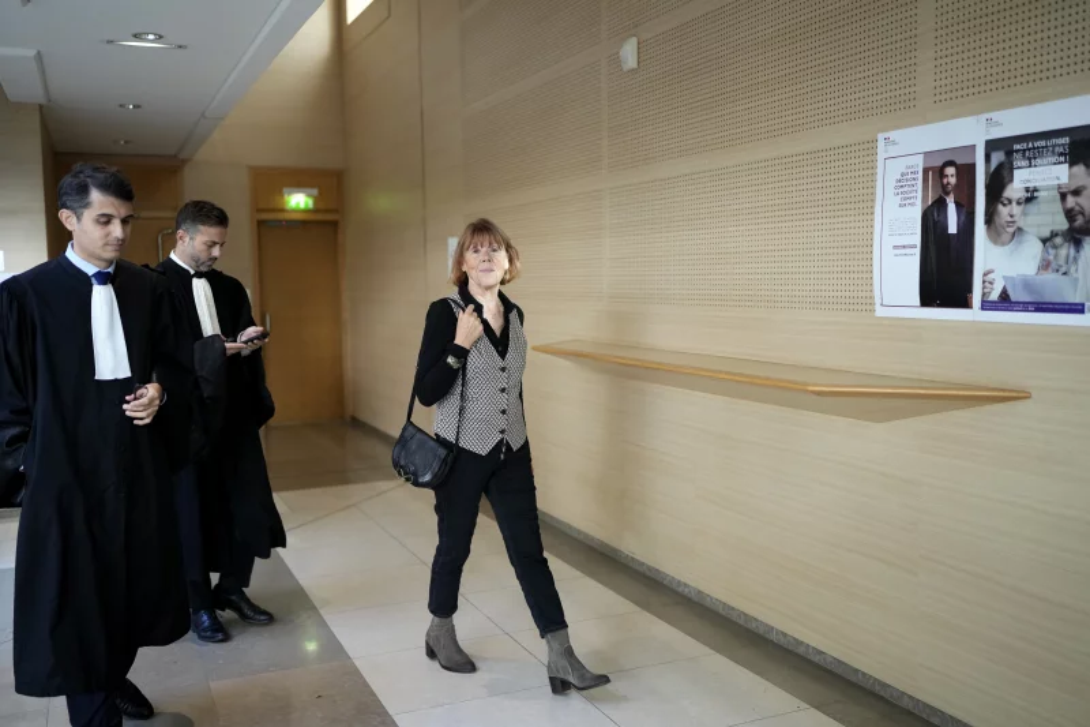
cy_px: 364
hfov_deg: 54.4
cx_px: 545
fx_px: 1059
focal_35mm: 35
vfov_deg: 37.8
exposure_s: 1/1250
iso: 1000
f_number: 1.4
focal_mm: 35
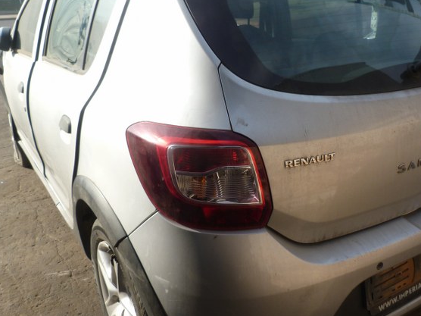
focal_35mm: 36
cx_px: 238
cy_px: 146
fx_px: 438
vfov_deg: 39.6
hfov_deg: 51.2
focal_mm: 4.5
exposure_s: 1/250
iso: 80
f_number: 4
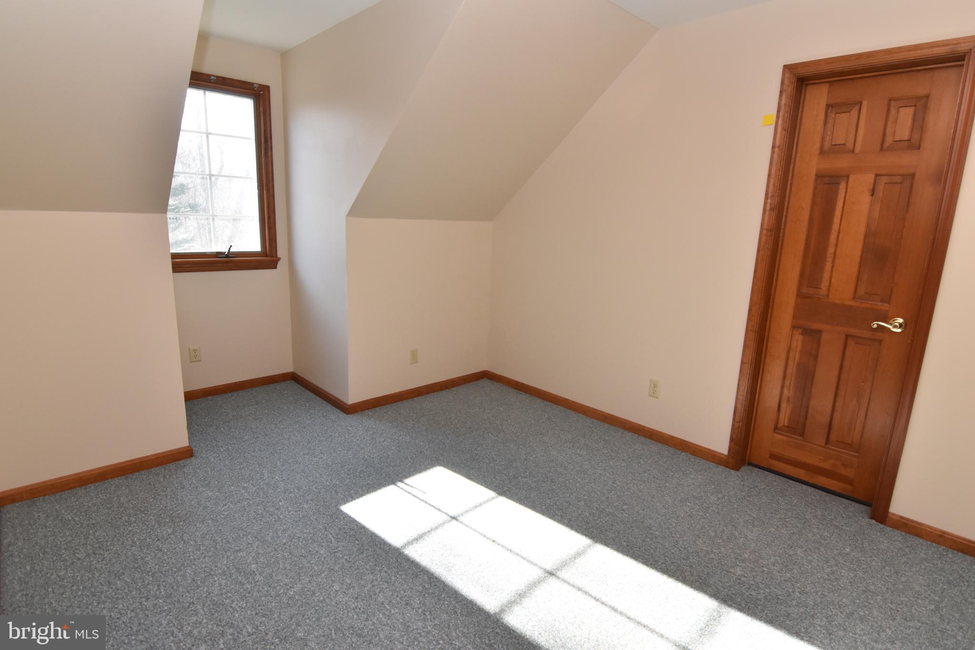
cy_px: 325
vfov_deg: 67.4
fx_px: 487
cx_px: 488
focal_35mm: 18
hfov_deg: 90.0
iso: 800
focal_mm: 12
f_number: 5.6
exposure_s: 1/125
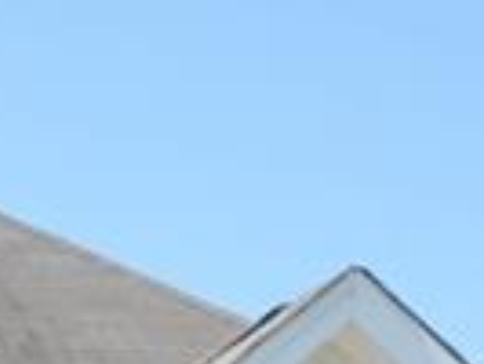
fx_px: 2949
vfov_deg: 6.5
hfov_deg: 8.7
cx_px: -608
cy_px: 1063
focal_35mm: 211
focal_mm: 19
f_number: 7.1
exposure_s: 1/250
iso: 100
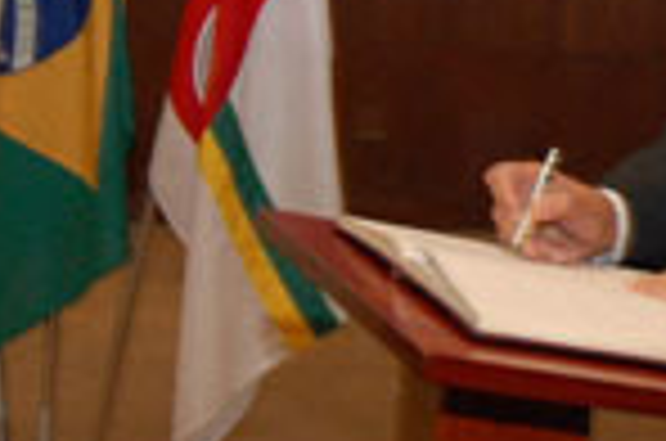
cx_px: 891
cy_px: -9
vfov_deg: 9.8
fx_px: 2548
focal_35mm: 138
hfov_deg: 14.2
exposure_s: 1/30
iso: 1600
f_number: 6.3
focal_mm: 34
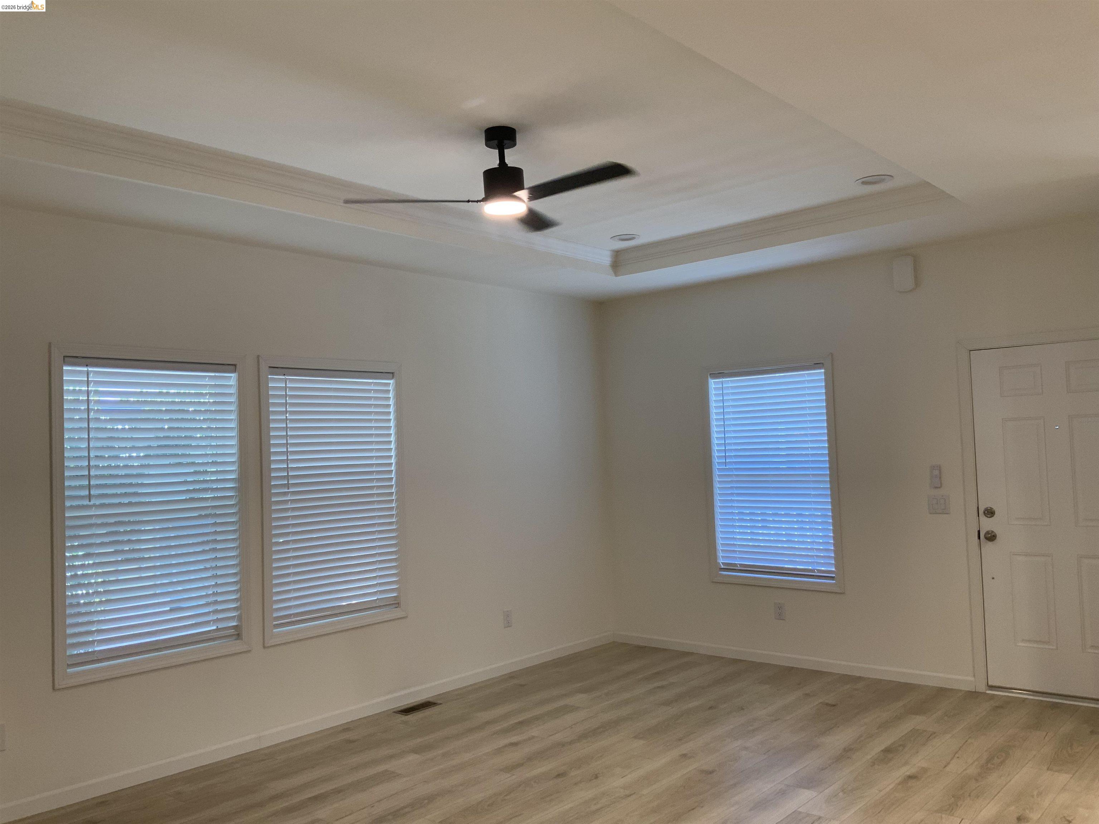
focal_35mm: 29
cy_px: 412
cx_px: 550
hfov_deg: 61.7
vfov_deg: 48.2
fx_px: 921
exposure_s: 1/60
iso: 40
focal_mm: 3
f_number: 1.8
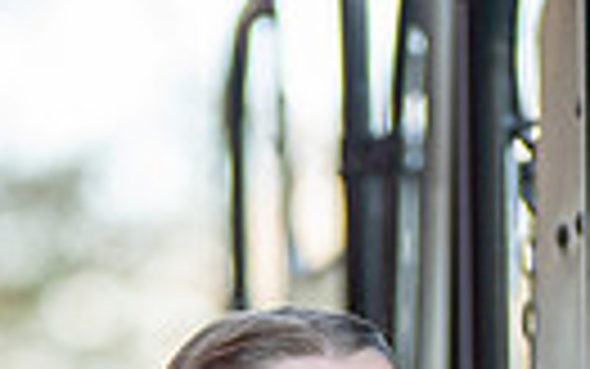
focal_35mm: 444
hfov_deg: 4.7
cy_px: 1008
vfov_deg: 2.9
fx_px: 7142
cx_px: 324
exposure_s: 1/500
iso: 160
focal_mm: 85
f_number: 1.2
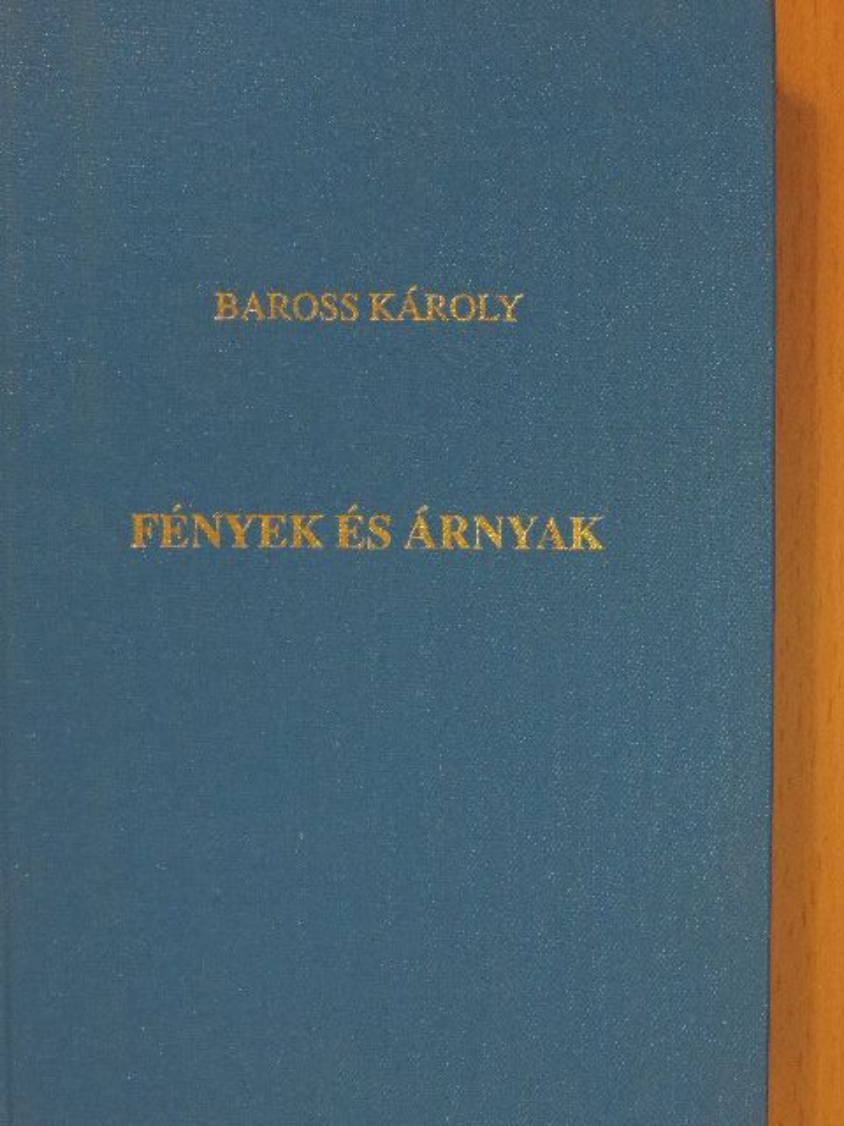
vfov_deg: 27.8
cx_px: 422
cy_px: 563
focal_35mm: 70
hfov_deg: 21.0
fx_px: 2276
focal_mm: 12.4
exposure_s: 1/30
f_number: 3.9
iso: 400
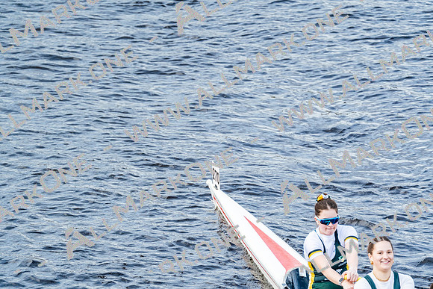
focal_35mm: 600
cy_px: 144
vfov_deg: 2.3
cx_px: 216
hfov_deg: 3.4
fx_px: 7218
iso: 1600
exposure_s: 1/1250
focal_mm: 600
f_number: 6.3
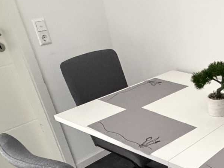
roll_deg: +1.8
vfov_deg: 28.1
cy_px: 175
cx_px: 227
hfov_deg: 35.6
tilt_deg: -36.1
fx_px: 311
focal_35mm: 48
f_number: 2.2
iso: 1000
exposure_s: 1/60
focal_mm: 2.22
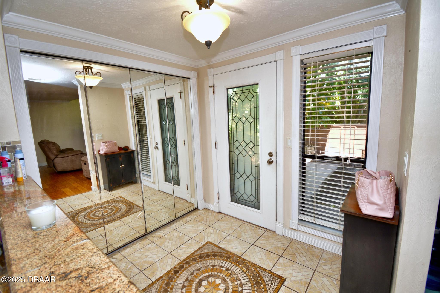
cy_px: 146
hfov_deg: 100.4
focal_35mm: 15
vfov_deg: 77.2
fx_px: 183
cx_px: 220
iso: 180
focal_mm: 10
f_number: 4.5
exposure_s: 1/30
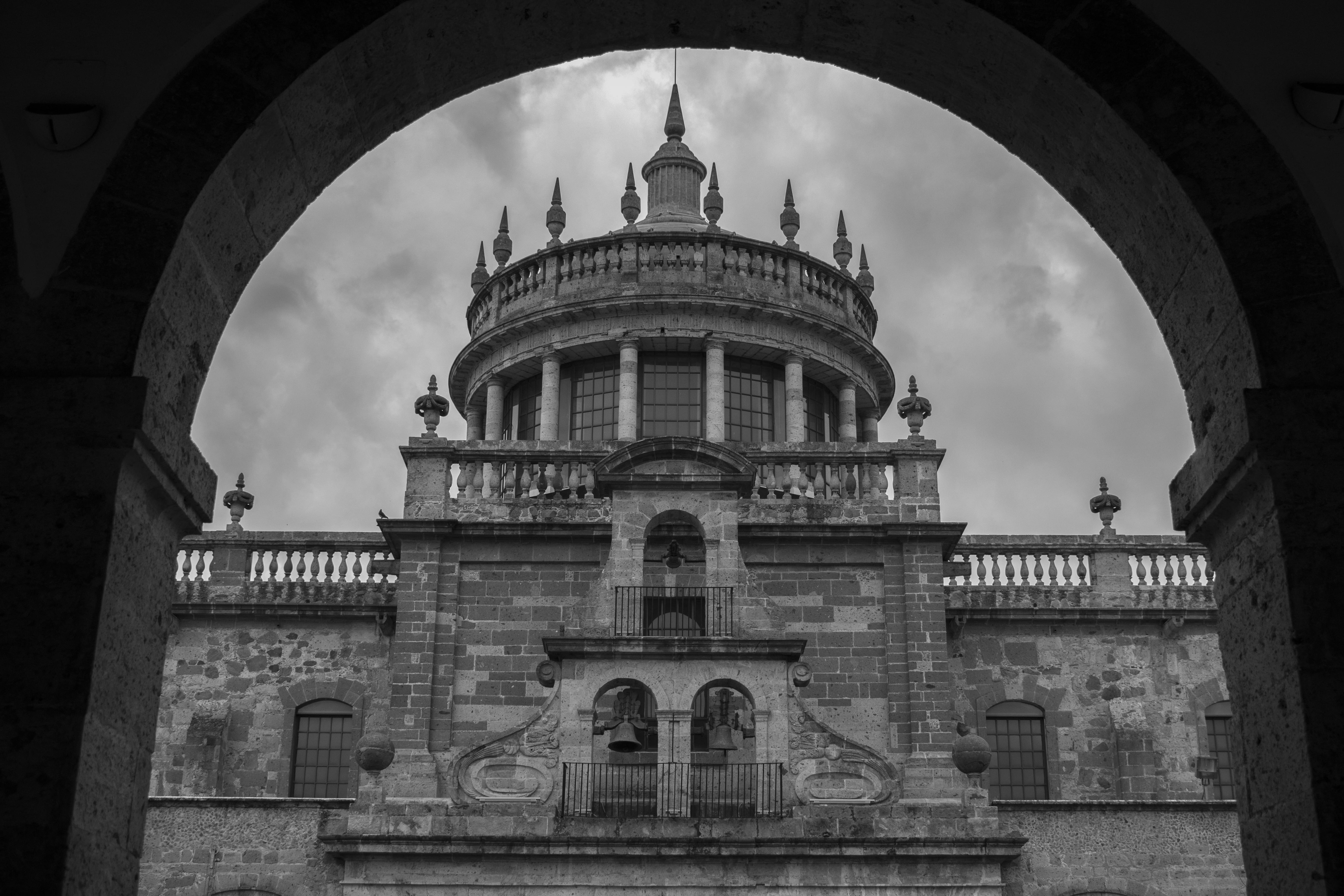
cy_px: 448
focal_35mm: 44
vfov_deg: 30.8
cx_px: 672
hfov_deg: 45.0
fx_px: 1624
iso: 200
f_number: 5.6
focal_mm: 29
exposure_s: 1/1250
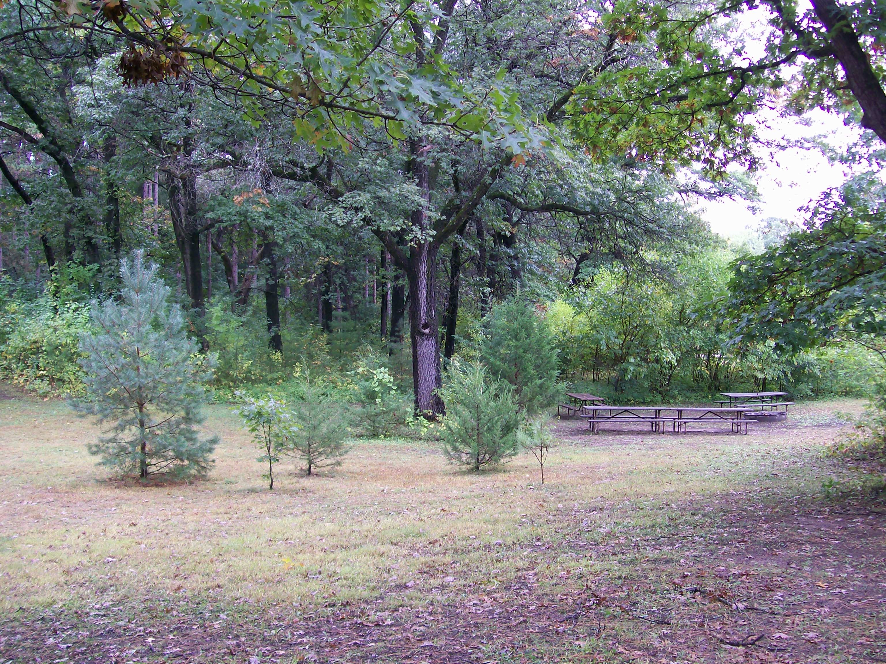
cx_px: 443
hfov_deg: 51.4
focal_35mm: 36
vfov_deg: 39.7
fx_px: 921
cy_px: 332
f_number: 2.7
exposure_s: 1/43
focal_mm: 6
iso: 80
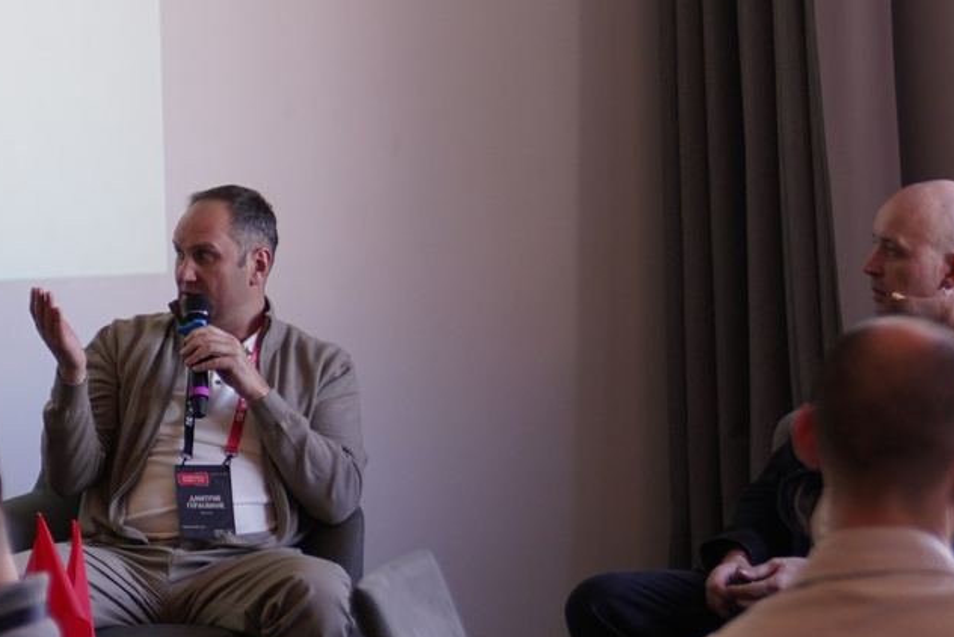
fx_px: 4401
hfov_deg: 12.1
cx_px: -166
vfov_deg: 8.2
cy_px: 33
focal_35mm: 166
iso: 200
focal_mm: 41
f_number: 2.8
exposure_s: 1/60
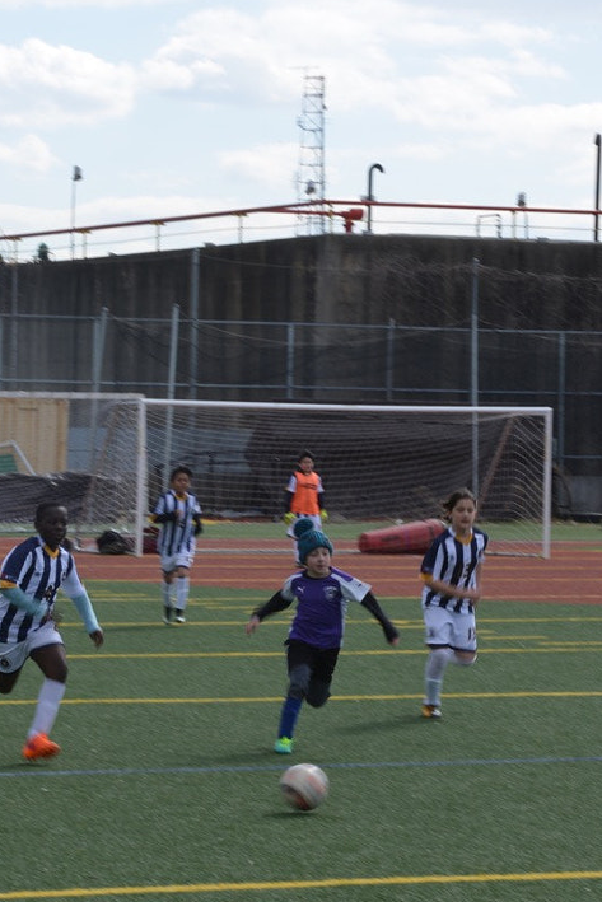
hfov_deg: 8.7
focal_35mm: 158
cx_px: 56
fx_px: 3961
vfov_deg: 13.0
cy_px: 529
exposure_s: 1/50
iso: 160
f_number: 22
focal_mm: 70
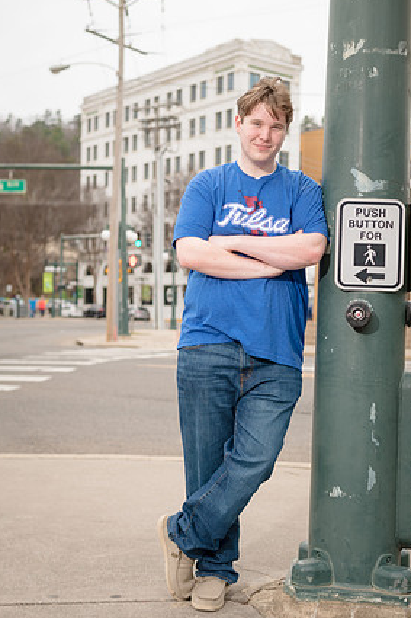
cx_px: 209
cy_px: 320
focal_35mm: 53
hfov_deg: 25.5
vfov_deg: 37.5
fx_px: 908
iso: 64
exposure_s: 1/125
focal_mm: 50
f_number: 3.5
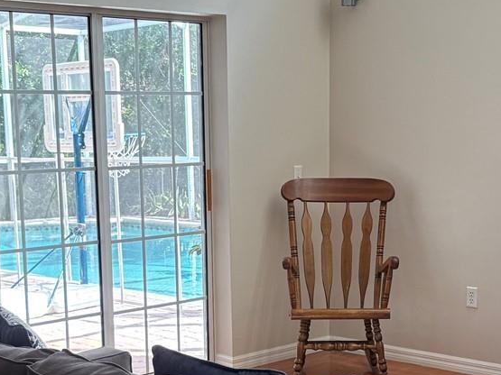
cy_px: 306
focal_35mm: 75
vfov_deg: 19.4
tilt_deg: -9.9
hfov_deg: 26.0
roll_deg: +1.3
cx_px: 227
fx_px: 1085
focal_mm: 5.96
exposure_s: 1/120
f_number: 1.6
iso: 100
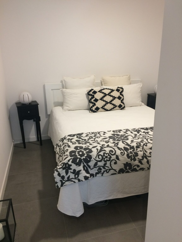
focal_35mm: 29
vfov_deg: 61.7
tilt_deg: -16.7
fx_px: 203
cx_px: 91
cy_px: 121
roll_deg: +1.7
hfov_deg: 48.2
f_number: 2.2
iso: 100
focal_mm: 4.15
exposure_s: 1/33
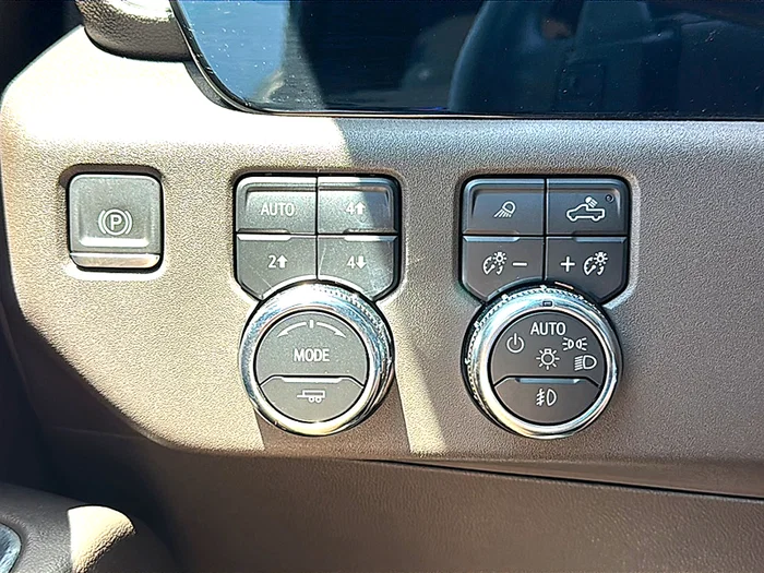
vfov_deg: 38.7
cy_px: 286
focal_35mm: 37
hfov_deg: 50.1
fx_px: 817
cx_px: 382
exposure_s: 1/40
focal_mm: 6.86
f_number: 1.78
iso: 80
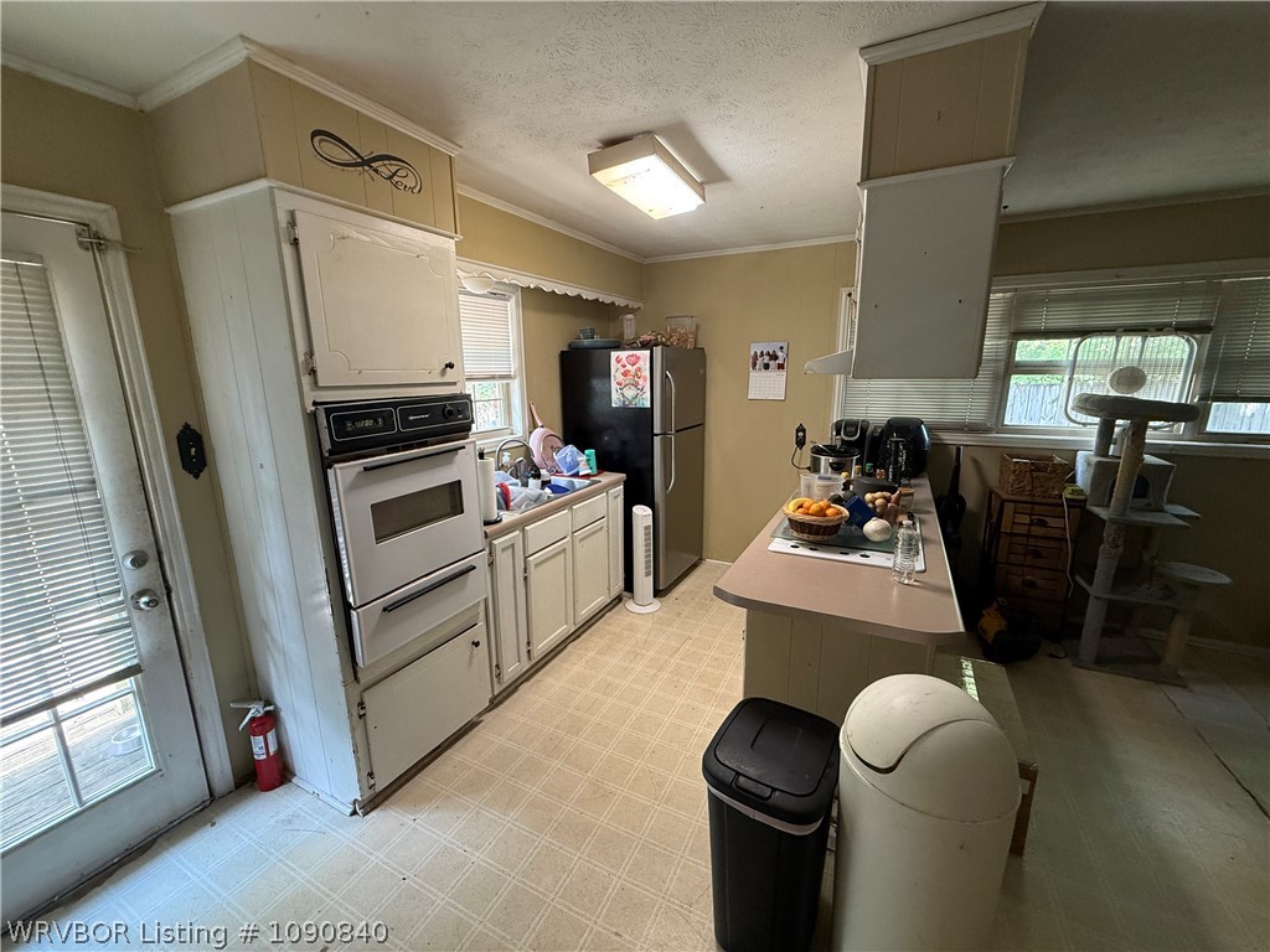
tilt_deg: -11.3
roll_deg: -0.1
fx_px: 514
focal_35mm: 14
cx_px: 635
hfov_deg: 102.1
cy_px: 476
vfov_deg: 85.7
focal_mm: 2.22
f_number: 2.2
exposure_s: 1/60
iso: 400
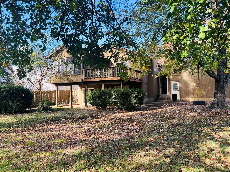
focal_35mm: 26
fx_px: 173
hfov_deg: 67.3
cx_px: 115
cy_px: 86
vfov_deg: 53.1
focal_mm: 5.7
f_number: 1.5
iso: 50
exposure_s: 1/418
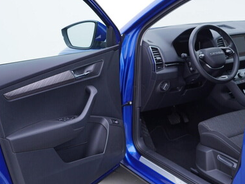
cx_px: 127
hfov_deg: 38.2
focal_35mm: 50
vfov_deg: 29.1
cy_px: 81
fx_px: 354
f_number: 3.2
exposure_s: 1/50
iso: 125
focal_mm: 24
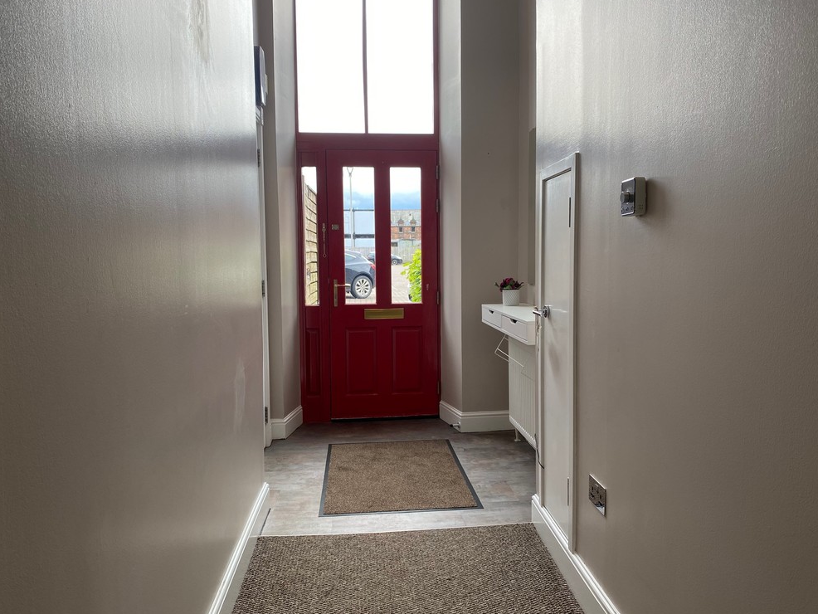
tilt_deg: -4.0
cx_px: 421
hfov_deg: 65.3
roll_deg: +0.1
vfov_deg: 51.4
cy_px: 312
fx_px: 638
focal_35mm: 27
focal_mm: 4.25
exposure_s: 1/122
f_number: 1.8
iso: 40
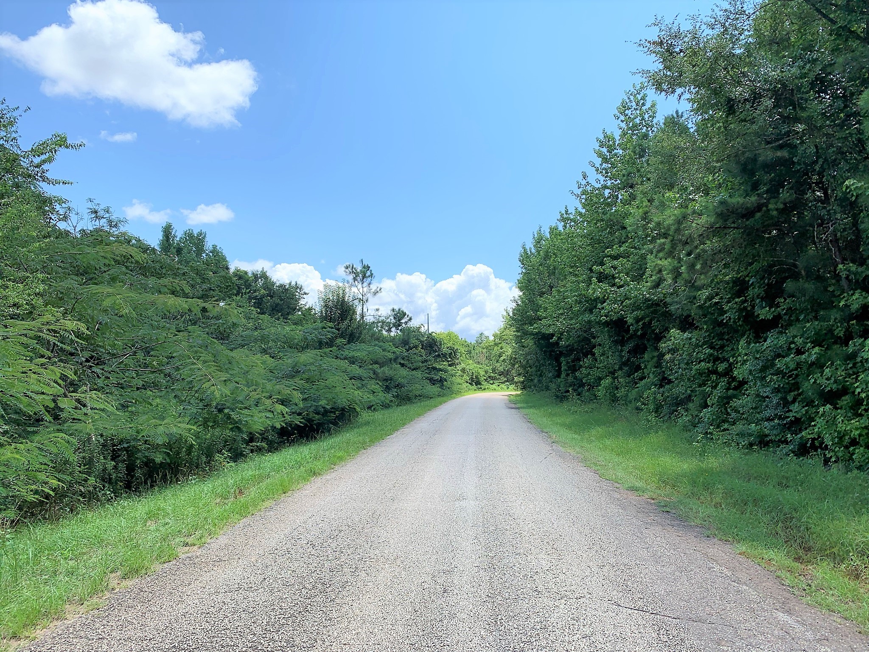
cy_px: 326
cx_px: 434
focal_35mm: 26
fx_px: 653
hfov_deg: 67.3
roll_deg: +1.1
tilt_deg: +6.3
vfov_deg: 53.1
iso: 25
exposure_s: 1/2033
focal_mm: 4.25
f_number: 1.8
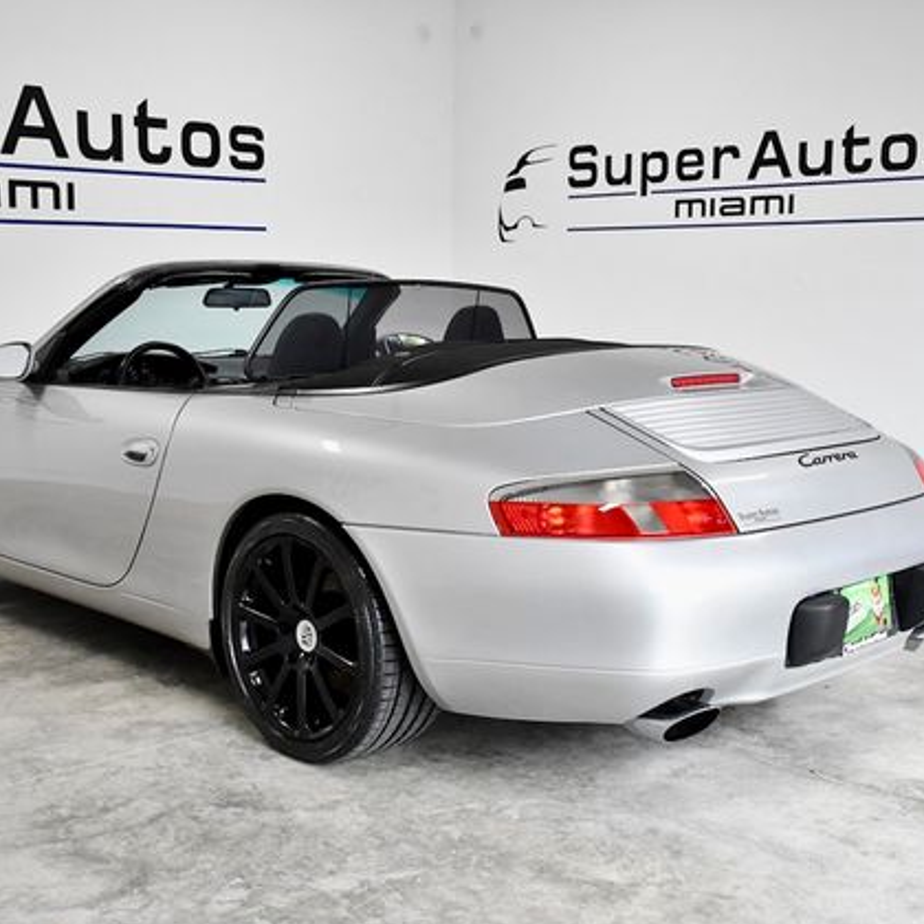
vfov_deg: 38.3
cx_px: 420
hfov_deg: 38.3
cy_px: 461
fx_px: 1329
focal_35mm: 44
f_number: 6.3
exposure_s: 1/800
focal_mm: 23
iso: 2500
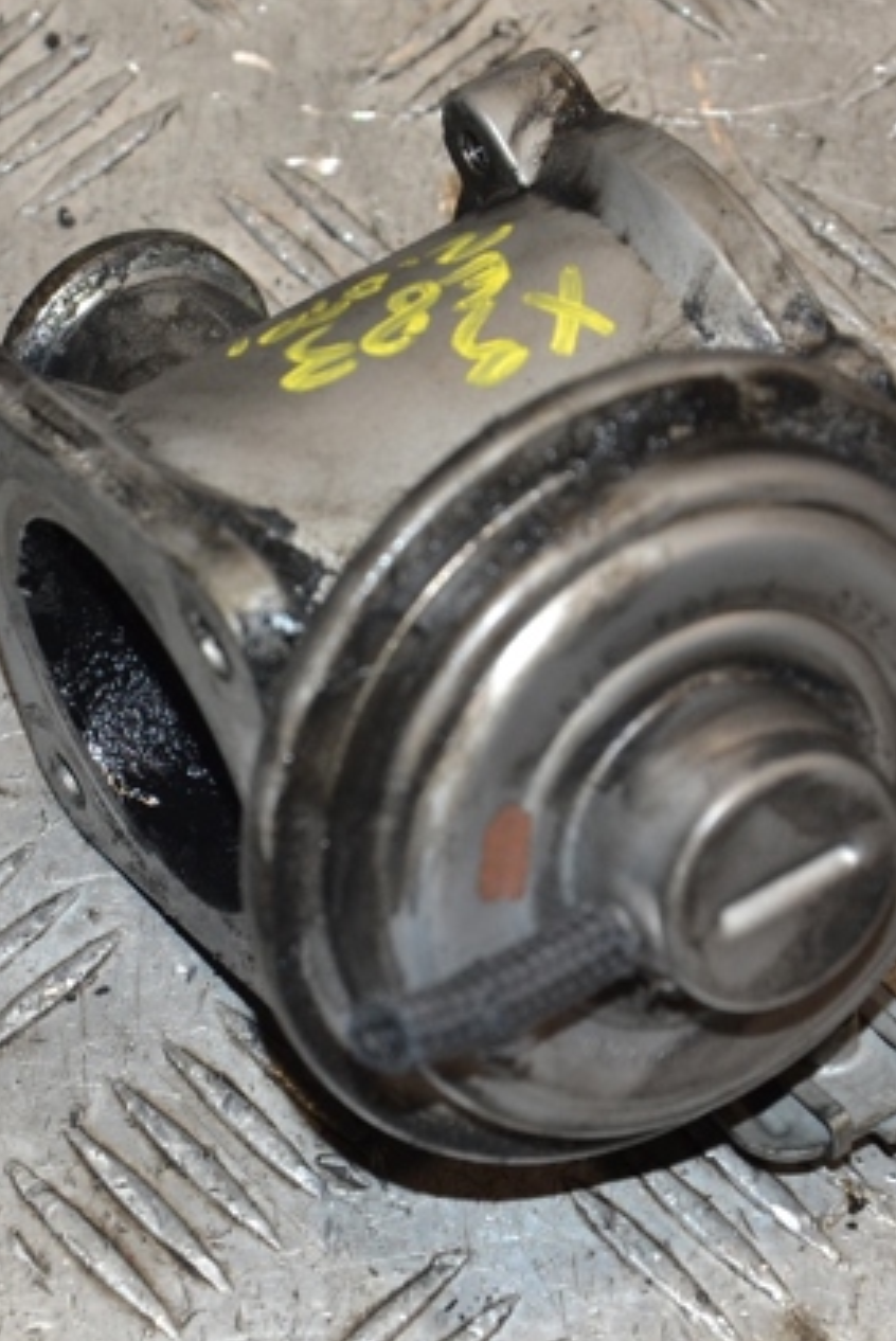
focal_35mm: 159
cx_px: 394
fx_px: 5926
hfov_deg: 8.6
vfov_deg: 12.9
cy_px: 667
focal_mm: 70
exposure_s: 1/200
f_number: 7.1
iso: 800
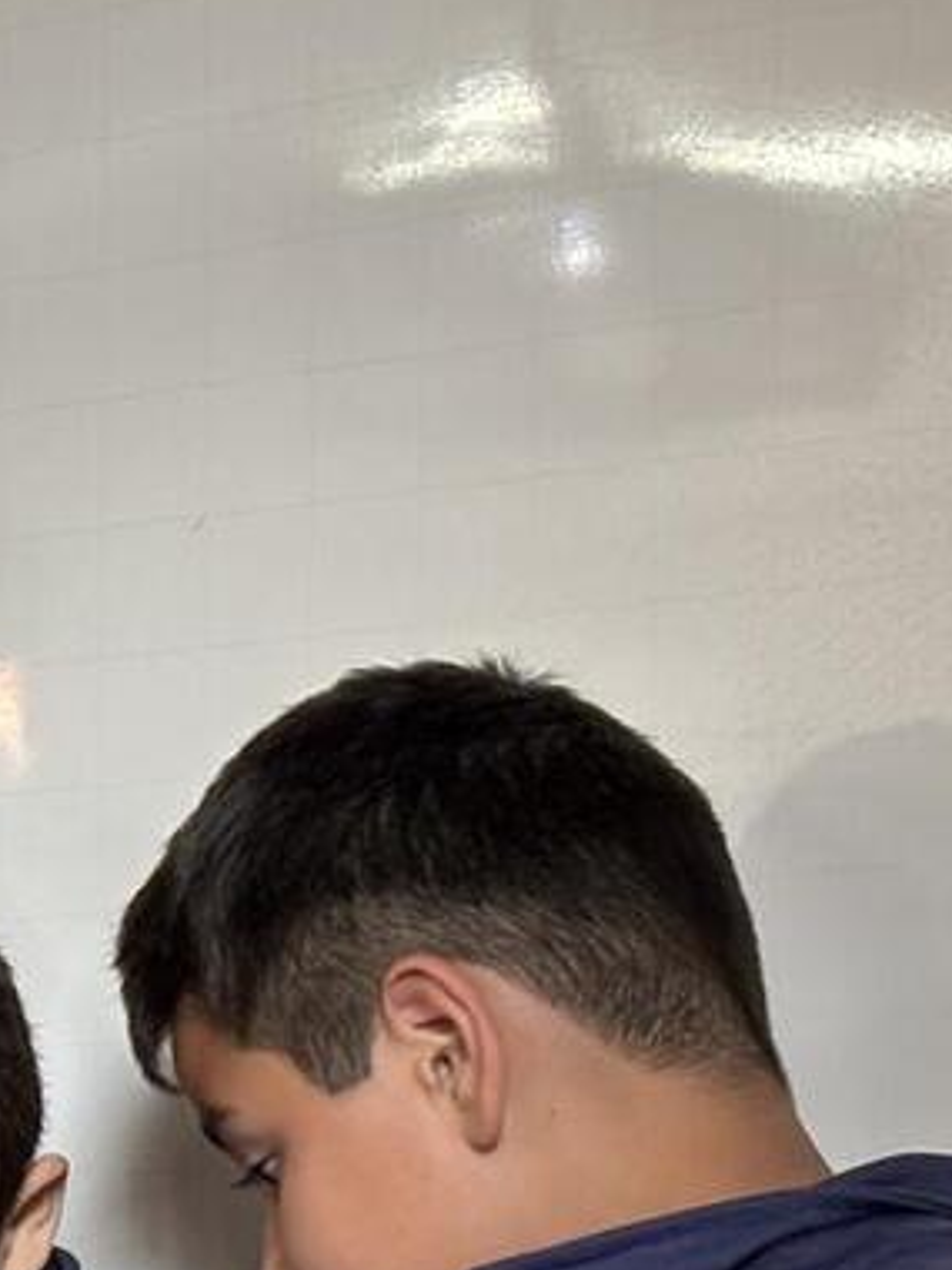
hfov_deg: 8.7
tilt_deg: +0.7
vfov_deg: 11.9
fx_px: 6014
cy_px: 1267
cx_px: -705
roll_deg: +0.3
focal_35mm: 164
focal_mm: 5.96
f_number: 1.6
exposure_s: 1/60
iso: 125
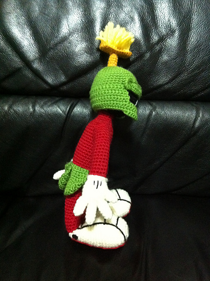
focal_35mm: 35
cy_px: 140
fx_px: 284
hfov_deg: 40.6
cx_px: 105
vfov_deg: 52.7
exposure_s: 1/15
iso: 1000
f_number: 2.8
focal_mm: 3.85
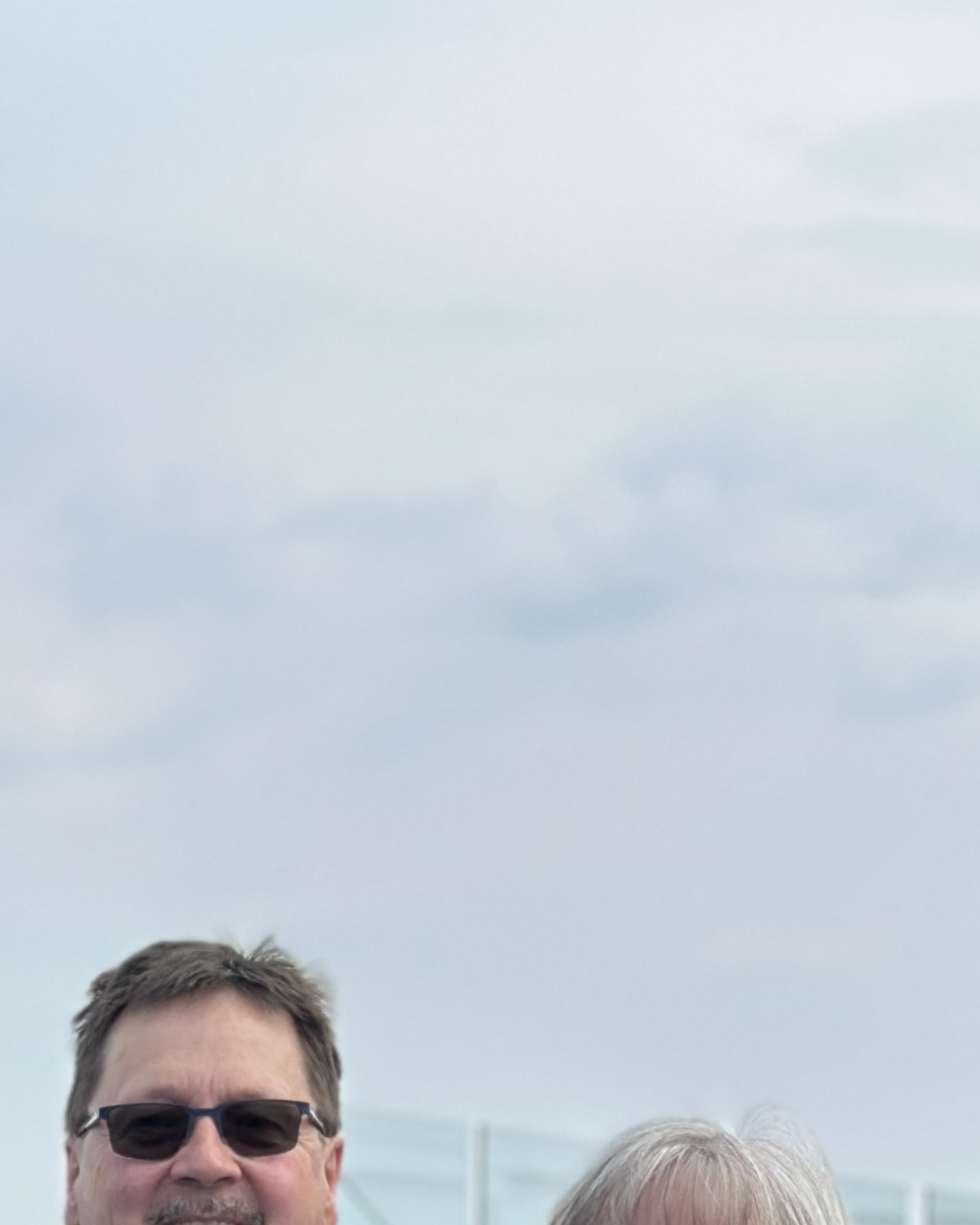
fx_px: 5040
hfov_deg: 10.9
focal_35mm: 139
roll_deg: -1.1
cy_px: 1698
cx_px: -142
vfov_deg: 13.3
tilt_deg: -4.3
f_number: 1.78
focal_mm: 6.86
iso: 100
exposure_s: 1/4785
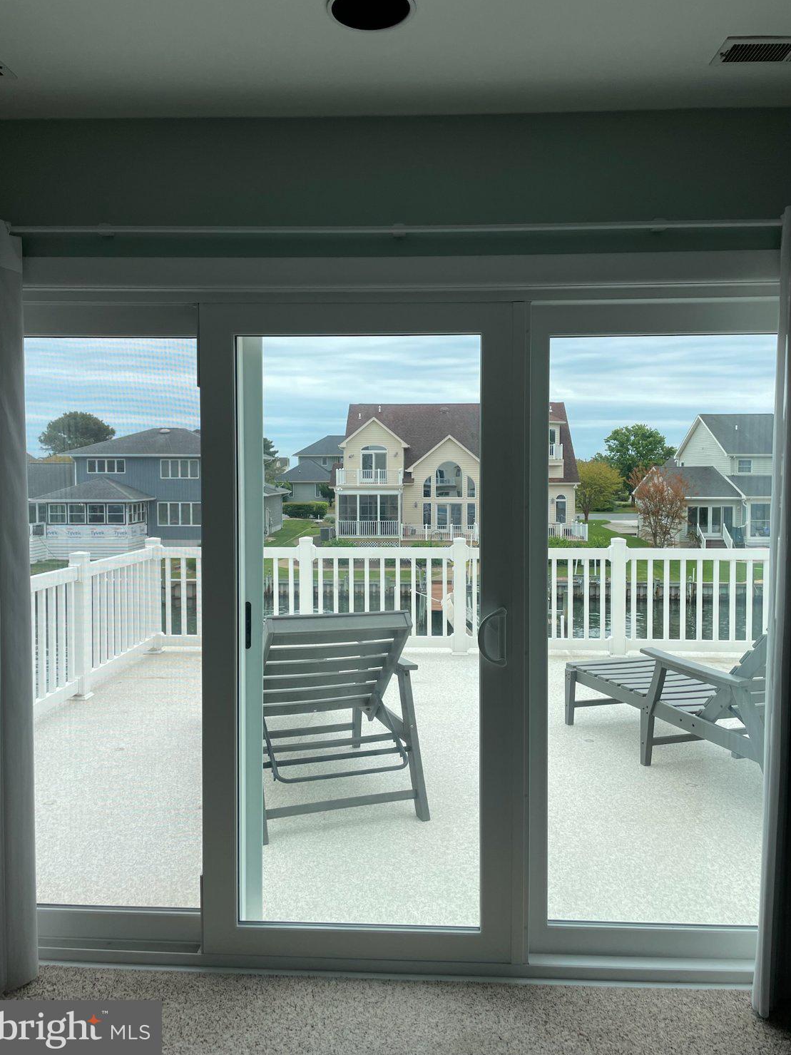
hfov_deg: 51.3
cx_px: 394
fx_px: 823
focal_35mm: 27
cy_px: 511
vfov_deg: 65.3
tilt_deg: -1.7
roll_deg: +0.1
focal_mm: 4.2
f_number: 1.6
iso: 32
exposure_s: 1/988
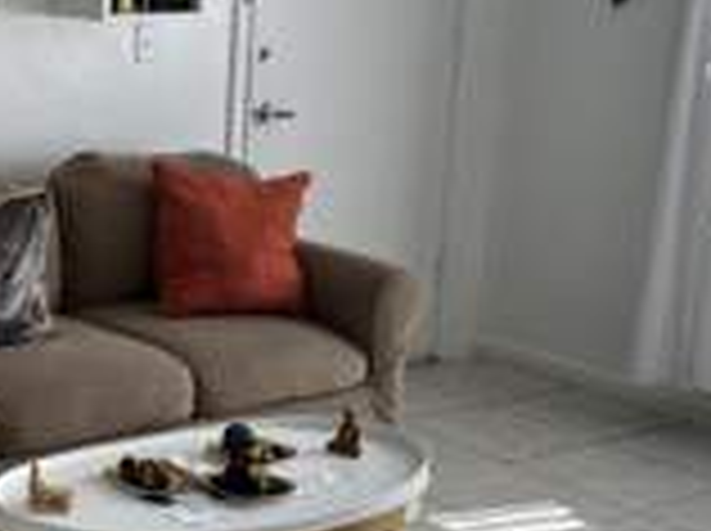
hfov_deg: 25.2
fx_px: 1497
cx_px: -27
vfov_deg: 20.1
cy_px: 223
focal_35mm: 73
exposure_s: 1/168
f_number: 1.78
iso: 64
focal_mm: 6.86
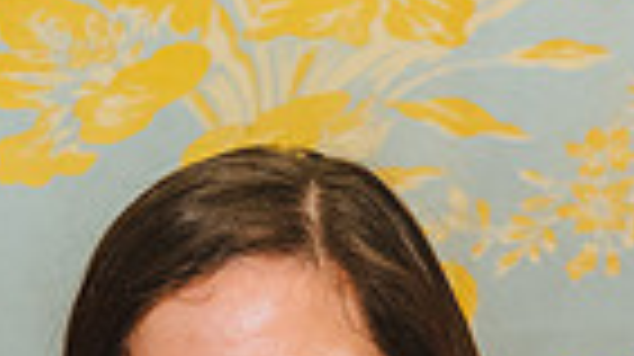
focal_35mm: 280
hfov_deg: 7.7
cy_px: 644
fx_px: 4703
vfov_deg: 4.3
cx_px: 291
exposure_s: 1/160
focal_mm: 55
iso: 3200
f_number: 4
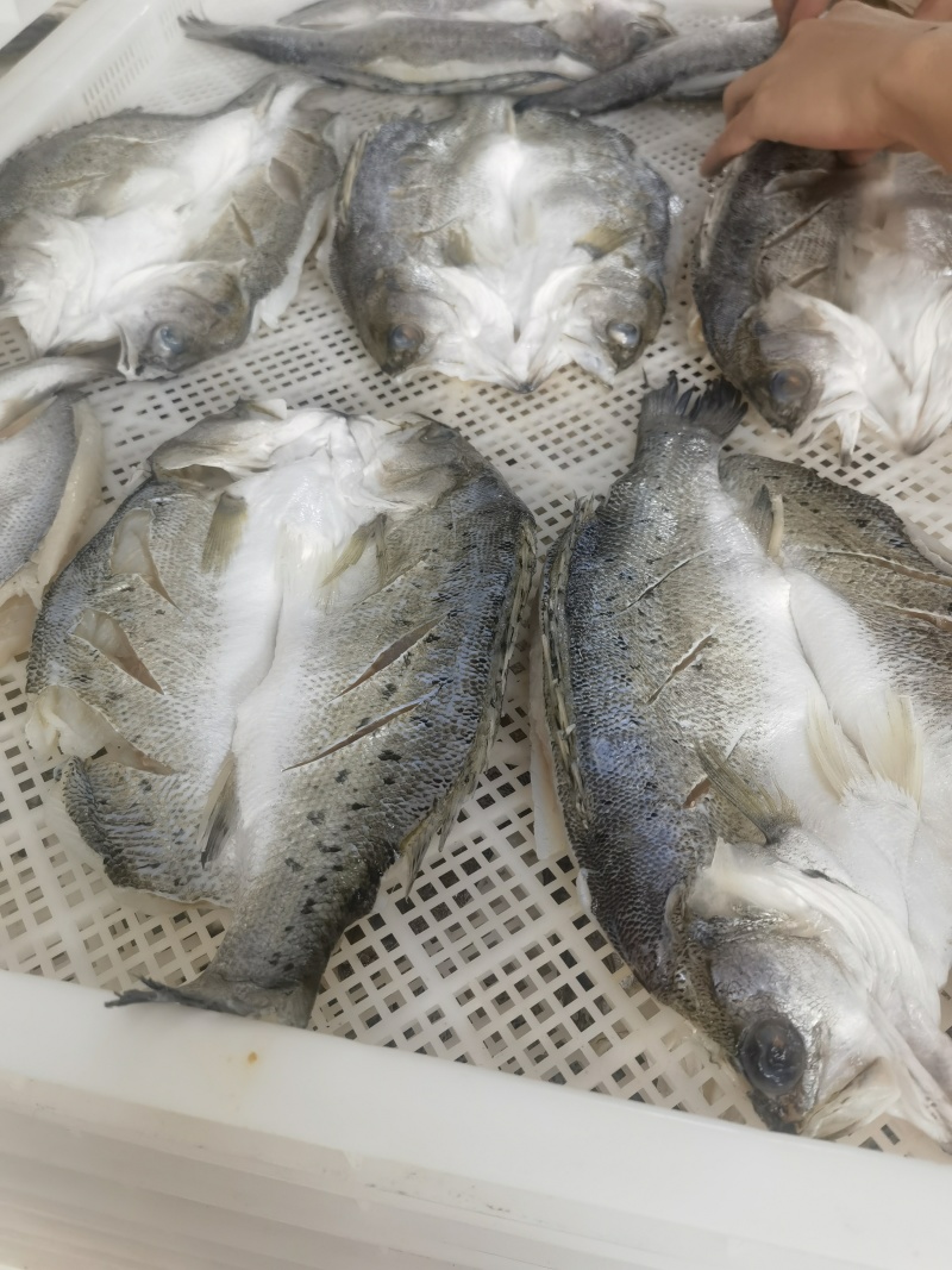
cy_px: 635
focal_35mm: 27
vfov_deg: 65.3
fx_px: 990
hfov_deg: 51.3
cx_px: 476
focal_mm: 6.67
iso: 125
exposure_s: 1/100
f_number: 1.9
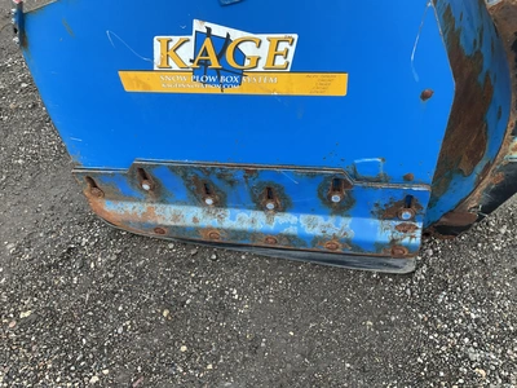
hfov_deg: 61.7
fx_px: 433
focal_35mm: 29
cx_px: 258
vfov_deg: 48.2
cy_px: 194
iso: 32
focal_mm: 3
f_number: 1.8
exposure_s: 1/122
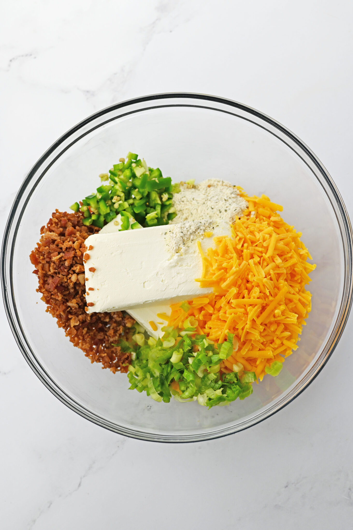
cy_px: 265
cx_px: 176
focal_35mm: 50
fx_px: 736
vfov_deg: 39.6
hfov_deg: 27.0
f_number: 5.6
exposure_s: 1/200
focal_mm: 50
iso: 250
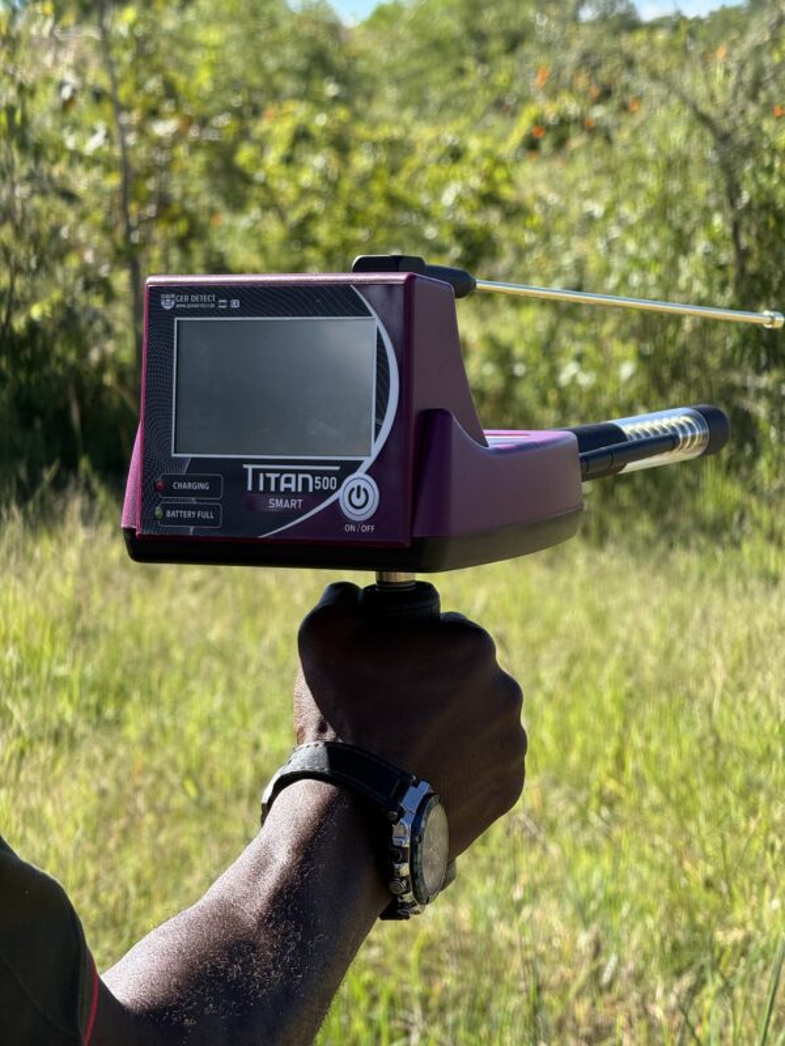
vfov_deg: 16.4
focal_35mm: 120
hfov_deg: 12.3
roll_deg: -1.1
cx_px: 392
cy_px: 523
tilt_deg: -2.5
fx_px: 3628
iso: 64
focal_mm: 15.66
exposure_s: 1/728
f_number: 2.8
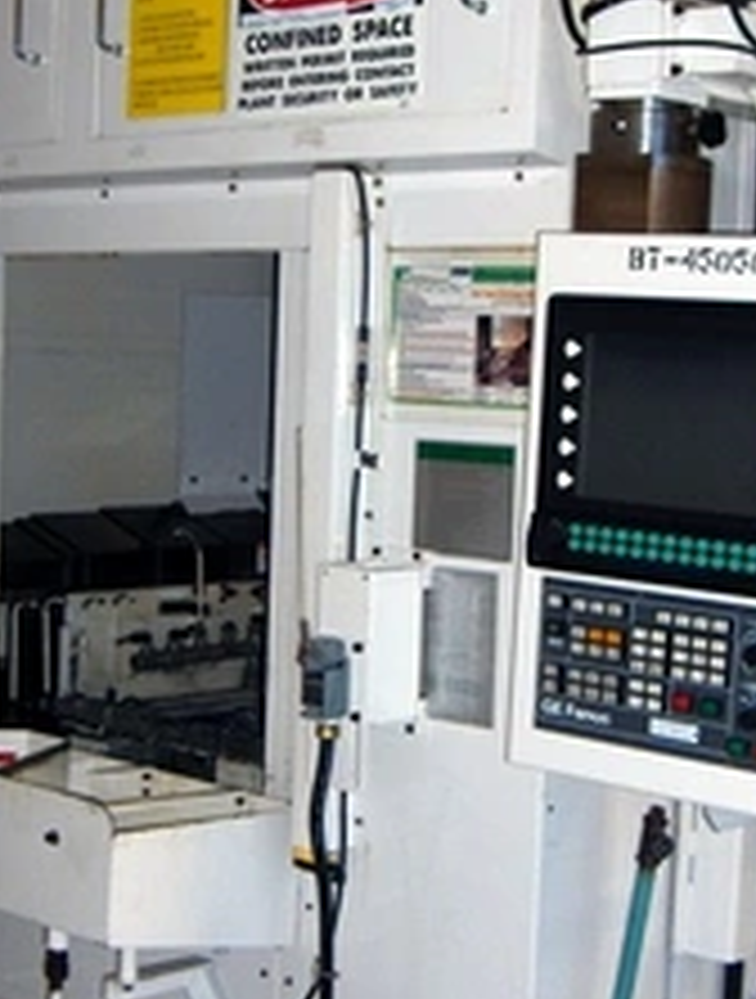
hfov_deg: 21.1
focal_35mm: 70
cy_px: 457
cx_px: 349
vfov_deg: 27.7
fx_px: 2027
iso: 100
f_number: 2.8
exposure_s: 1/60
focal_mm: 8
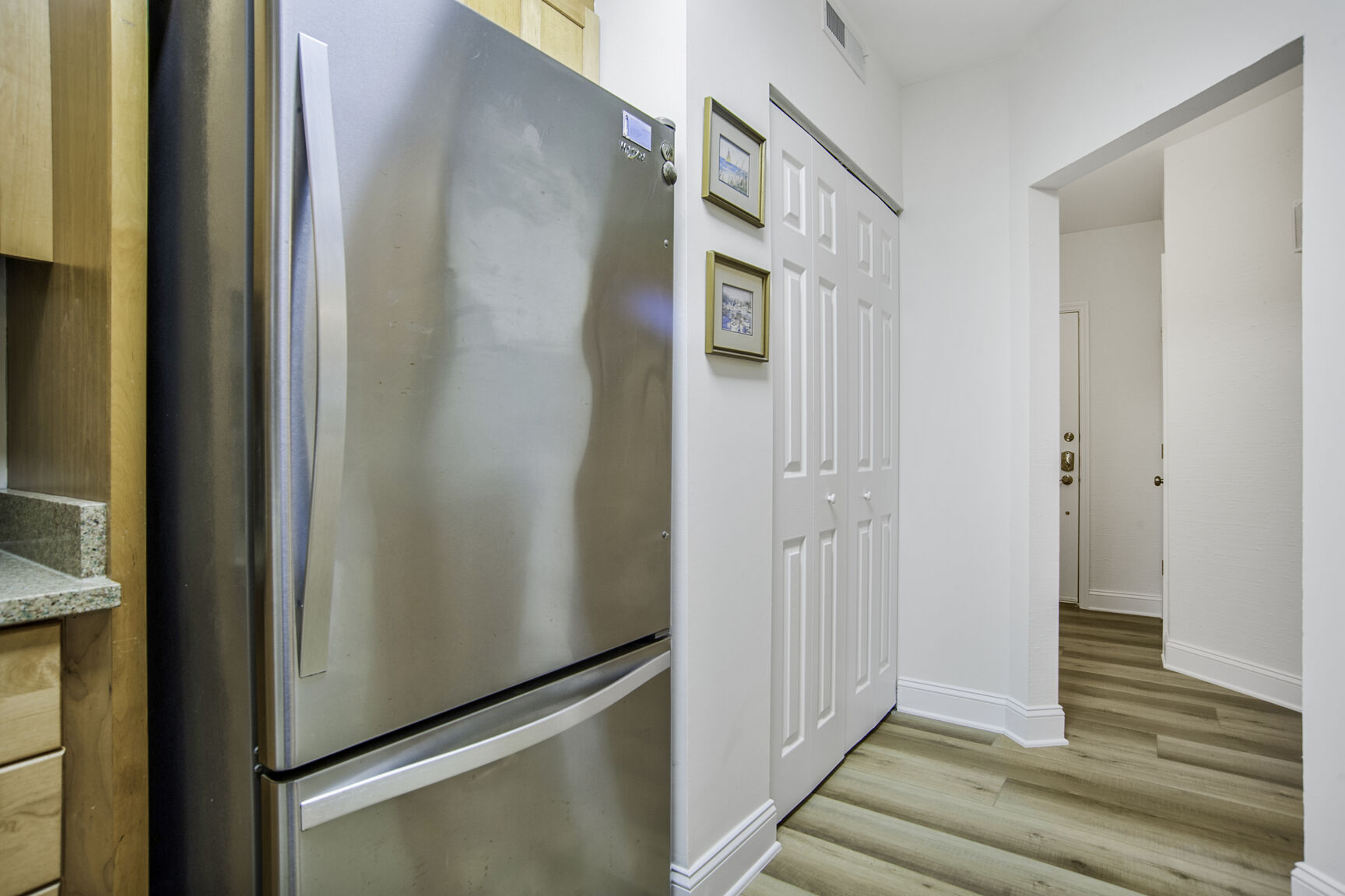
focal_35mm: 18
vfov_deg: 67.4
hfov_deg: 90.0
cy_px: 448
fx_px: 672
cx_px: 672
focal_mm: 18
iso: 400
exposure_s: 1/3
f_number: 11
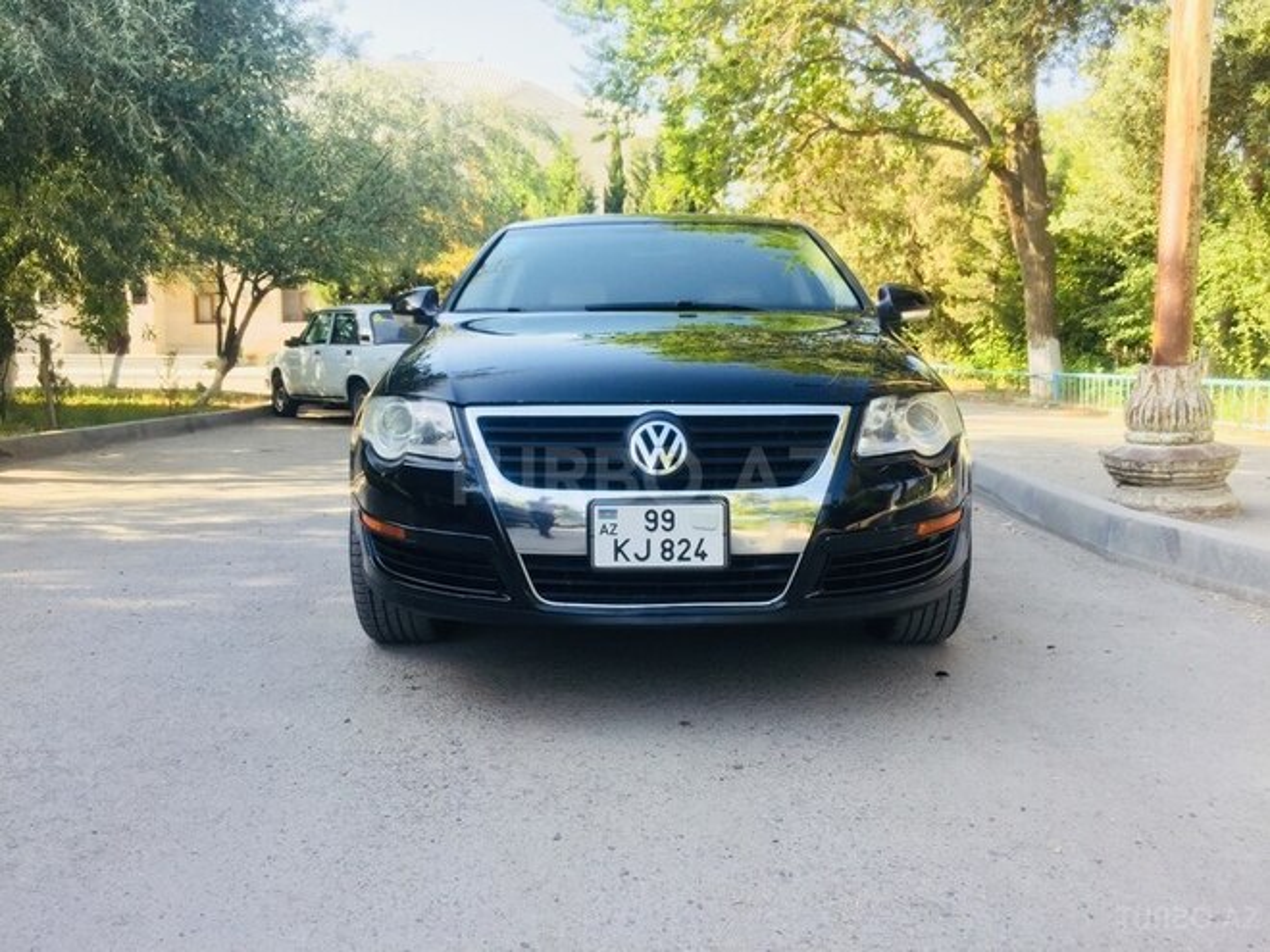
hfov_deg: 61.7
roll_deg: -0.3
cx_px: 635
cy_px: 476
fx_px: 1064
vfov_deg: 48.2
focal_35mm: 29
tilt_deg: -7.8
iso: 32
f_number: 2.2
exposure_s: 1/225
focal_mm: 4.15
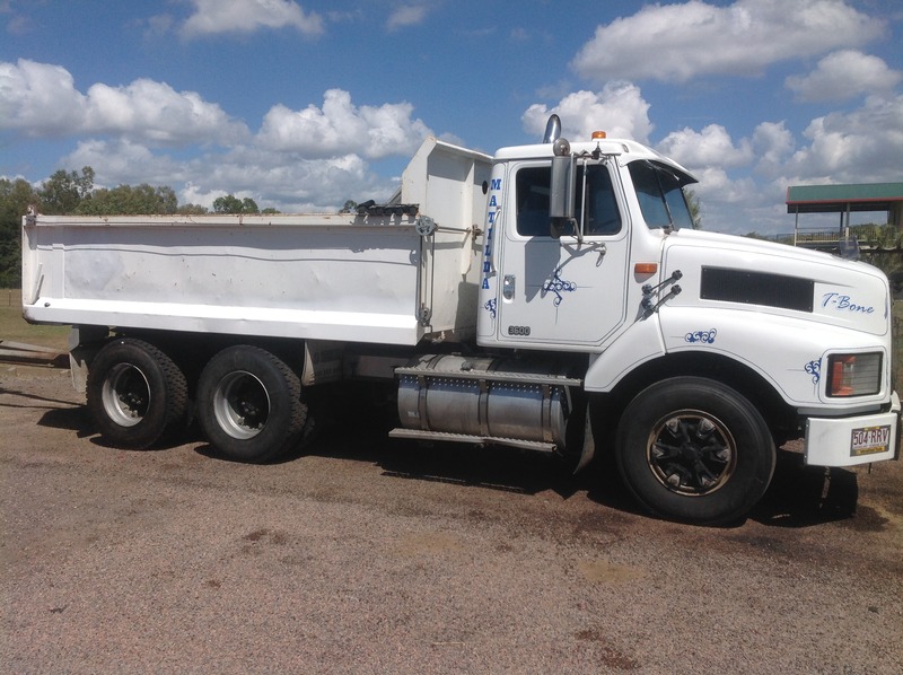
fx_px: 912
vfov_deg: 40.6
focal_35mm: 35
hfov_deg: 52.7
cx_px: 452
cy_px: 338
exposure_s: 1/3788
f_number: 2.4
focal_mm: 4.28
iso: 64
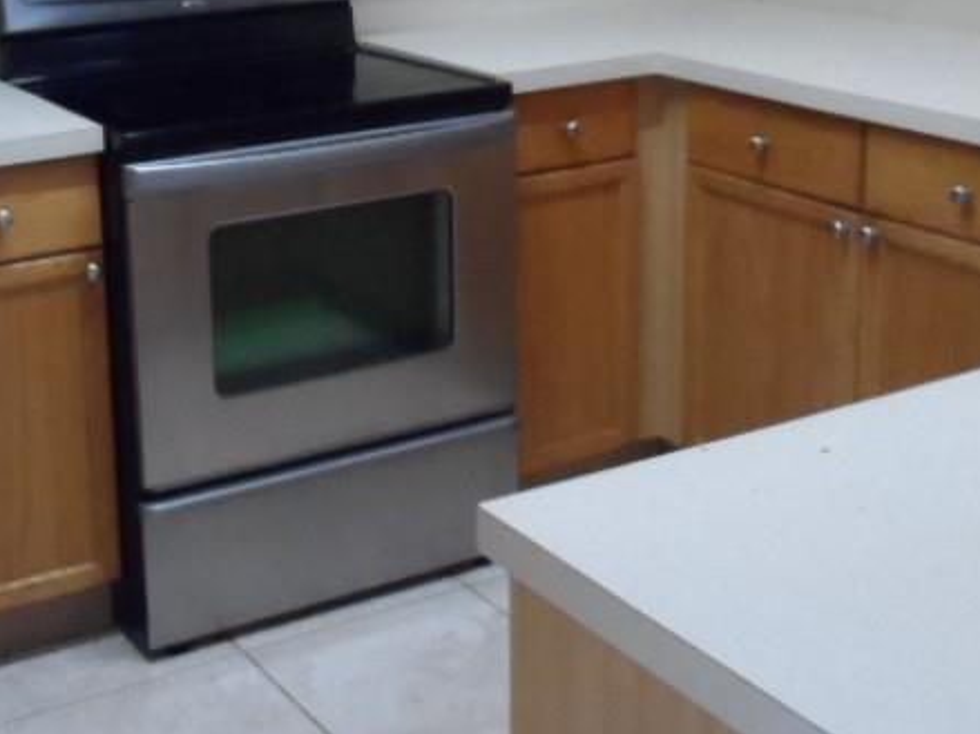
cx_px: 281
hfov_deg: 33.9
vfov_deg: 25.6
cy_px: 132
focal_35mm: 56
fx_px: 1585
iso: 640
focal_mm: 4
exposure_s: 1/30
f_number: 3.2
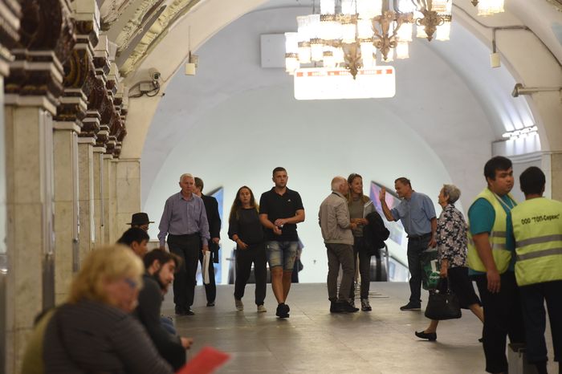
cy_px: 187
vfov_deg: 6.9
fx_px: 3121
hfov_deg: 10.3
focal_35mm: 200
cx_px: 281
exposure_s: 1/160
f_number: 4.5
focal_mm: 200
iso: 4000
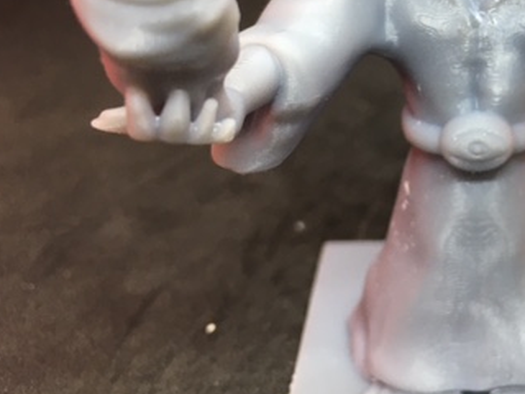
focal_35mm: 58
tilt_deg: -21.1
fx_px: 880
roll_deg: -0.4
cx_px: 502
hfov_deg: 31.2
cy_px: 71
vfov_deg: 24.8
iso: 50
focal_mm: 4.15
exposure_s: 1/30
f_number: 2.2
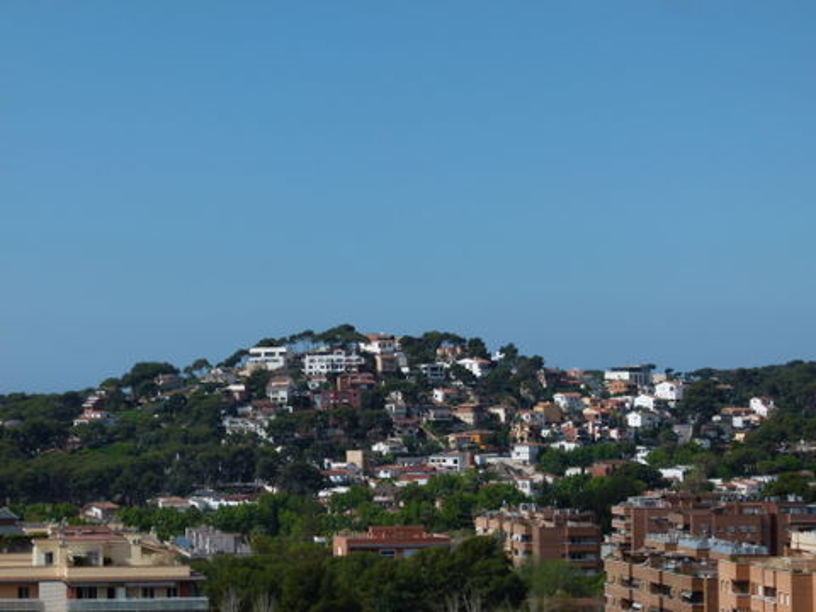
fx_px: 3206
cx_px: 408
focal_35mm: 136
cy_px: 306
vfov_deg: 10.9
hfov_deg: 14.5
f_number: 4
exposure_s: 1/1600
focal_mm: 24.5
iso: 100
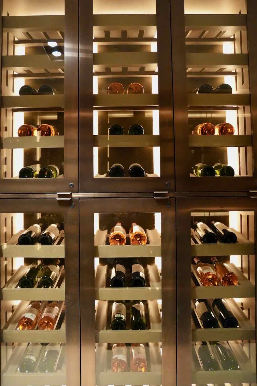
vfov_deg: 68.3
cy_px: 191
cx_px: 126
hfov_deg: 48.7
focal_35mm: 27
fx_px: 284
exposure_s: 1/160
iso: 4000
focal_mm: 17
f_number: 2.8
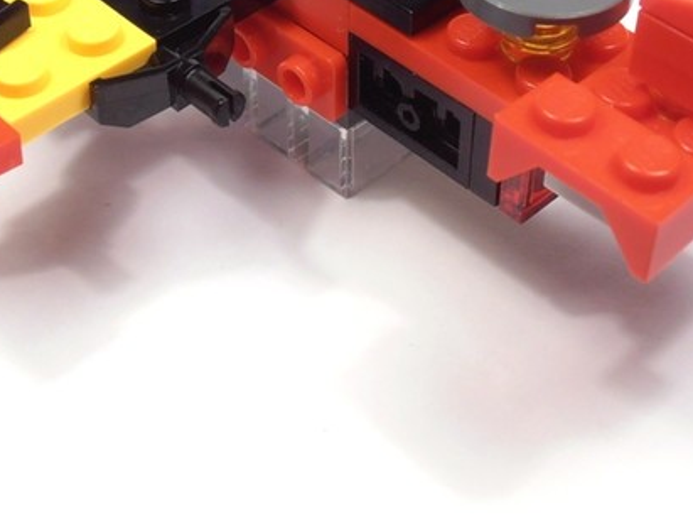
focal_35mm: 81
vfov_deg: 17.8
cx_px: 356
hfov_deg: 24.1
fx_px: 1621
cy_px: 3
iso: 80
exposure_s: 1/60
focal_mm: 6.61
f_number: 3.9
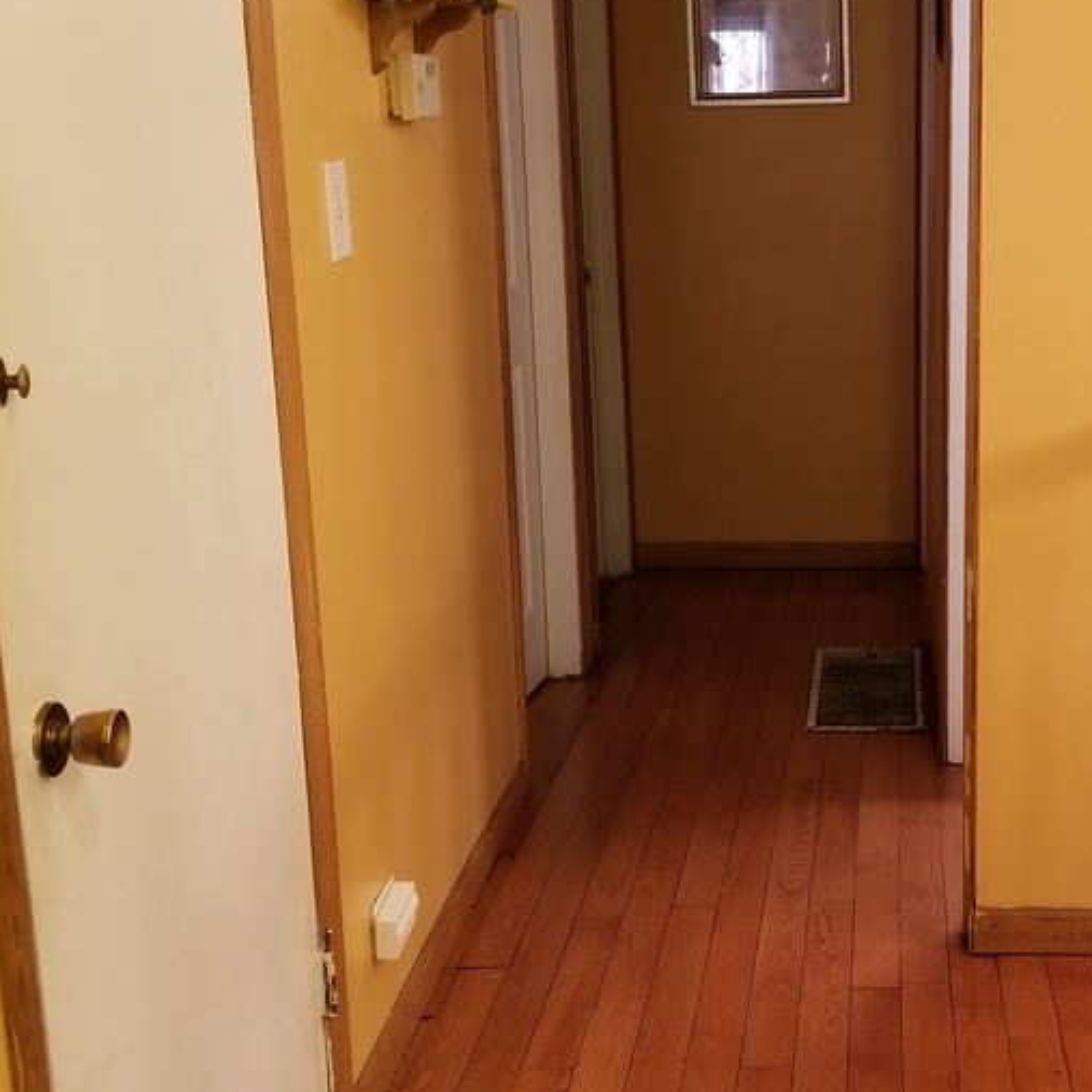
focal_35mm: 49
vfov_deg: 34.7
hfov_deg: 34.1
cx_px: 801
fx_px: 1749
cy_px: 528
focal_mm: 4.25
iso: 250
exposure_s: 1/24
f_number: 1.7
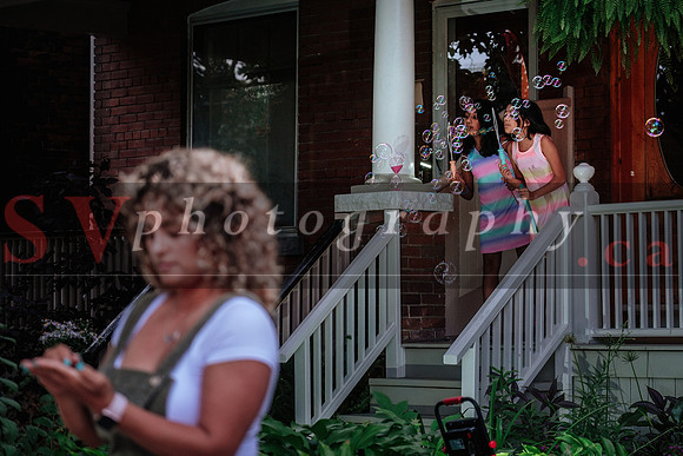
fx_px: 1877
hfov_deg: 20.6
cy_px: 200
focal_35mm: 99
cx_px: 384
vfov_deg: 13.8
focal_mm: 58.7
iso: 1600
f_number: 2.8
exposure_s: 1/250
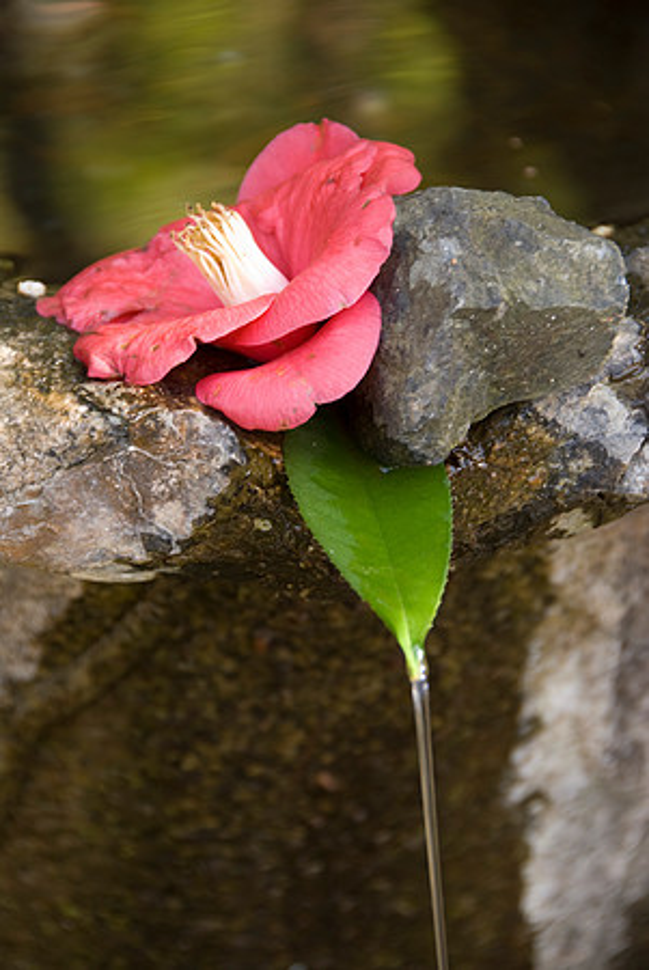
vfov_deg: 10.5
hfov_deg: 7.1
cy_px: 485
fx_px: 5261
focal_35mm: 195
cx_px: 324
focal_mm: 130
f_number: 5.6
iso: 140
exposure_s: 1/15
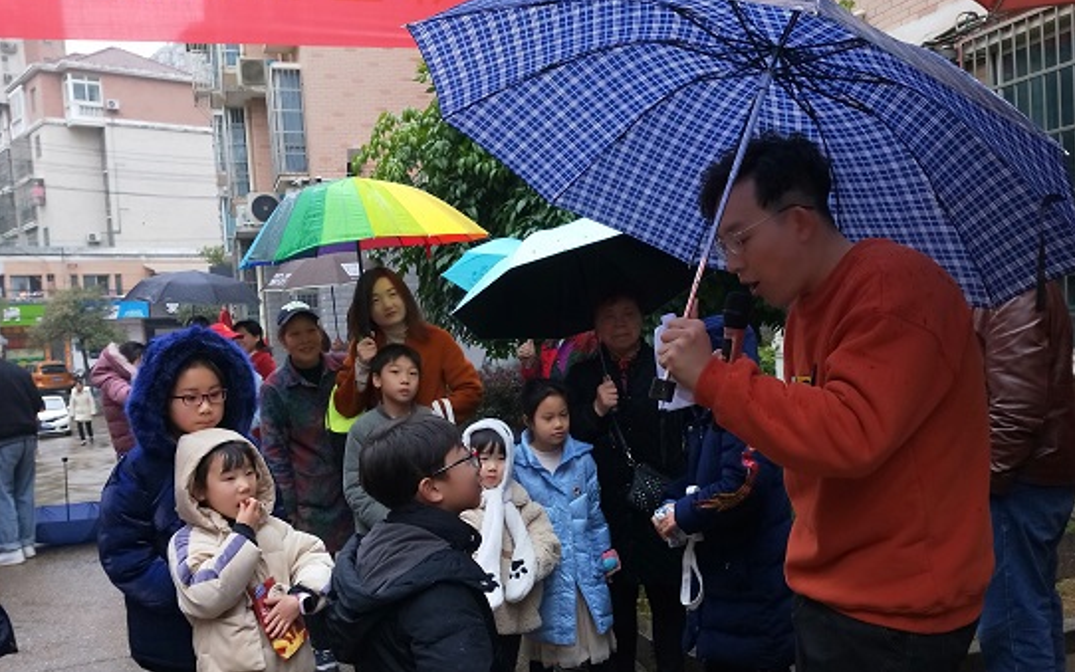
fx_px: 791
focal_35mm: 27
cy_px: 387
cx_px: 577
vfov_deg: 45.9
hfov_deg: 68.3
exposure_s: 1/100
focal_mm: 3.99
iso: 40
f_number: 1.7
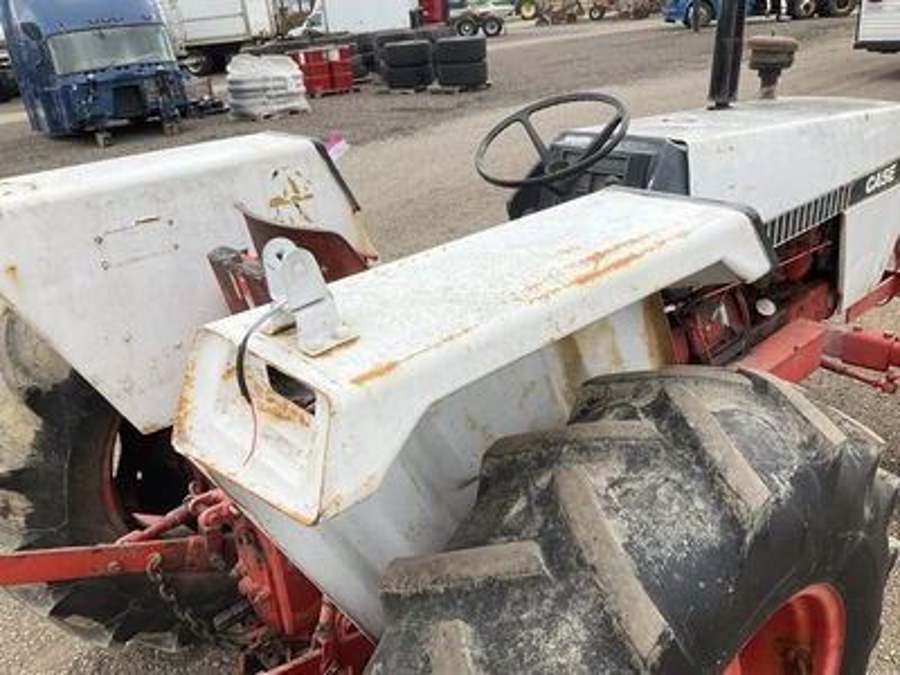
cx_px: 450
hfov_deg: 61.7
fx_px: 754
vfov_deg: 48.2
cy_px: 338
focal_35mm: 29
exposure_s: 1/1311
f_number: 1.8
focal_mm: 3
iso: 25
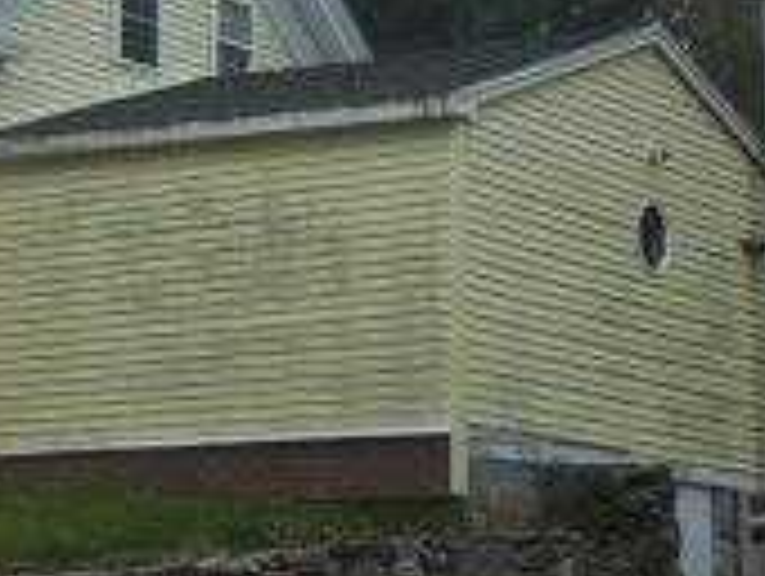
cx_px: 47
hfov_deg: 16.7
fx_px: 2567
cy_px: 130
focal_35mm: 116
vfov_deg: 12.8
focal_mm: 9.6
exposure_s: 1/250
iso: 250
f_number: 3.7
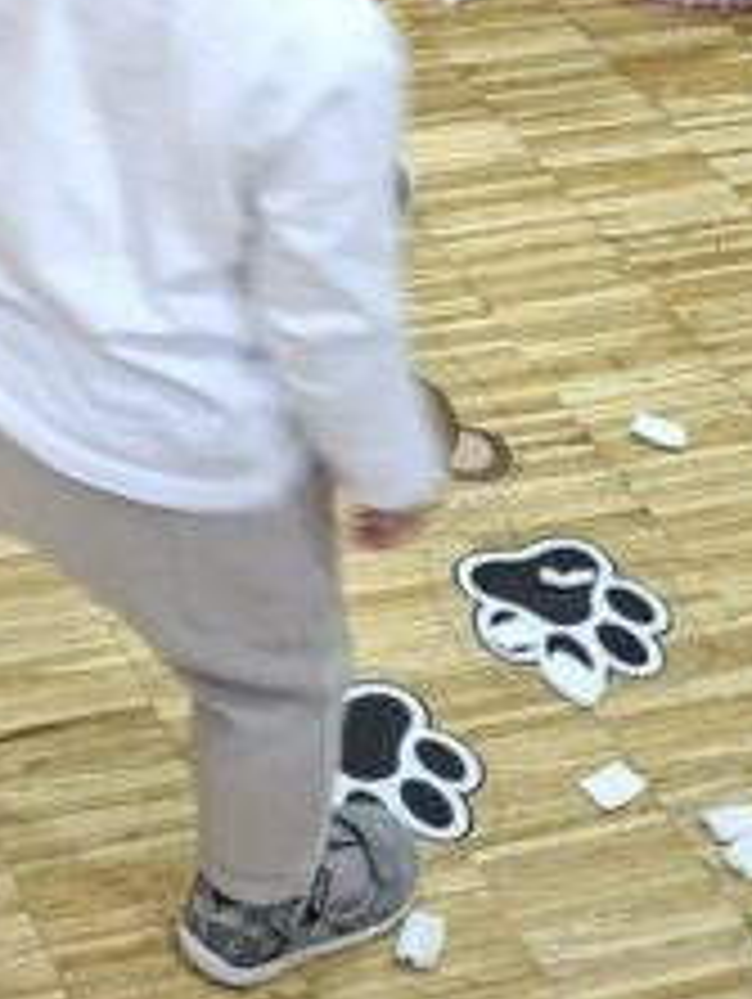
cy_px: -144
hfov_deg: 13.6
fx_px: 3064
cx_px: -126
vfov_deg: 17.8
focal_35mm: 106
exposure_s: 1/33
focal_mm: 5.54
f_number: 1.8
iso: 250
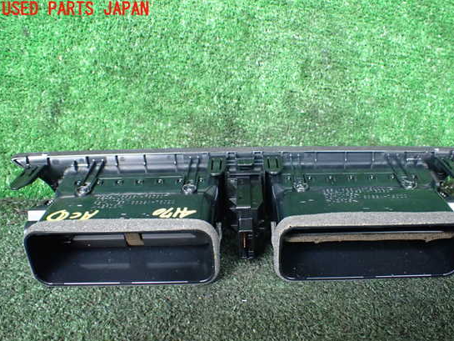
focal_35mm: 33
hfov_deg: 55.3
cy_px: 187
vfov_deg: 42.9
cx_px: 247
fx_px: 433
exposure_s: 1/125
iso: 500
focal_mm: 5.4
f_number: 2.3
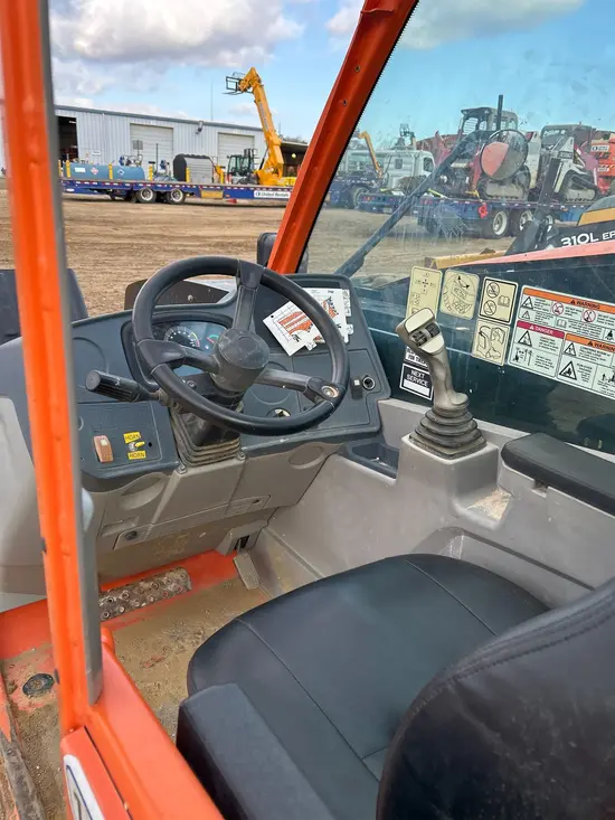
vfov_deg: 67.3
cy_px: 410
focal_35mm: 26
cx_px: 308
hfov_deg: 53.1
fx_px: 616
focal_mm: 5.7
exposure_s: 1/666
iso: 50
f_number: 1.5
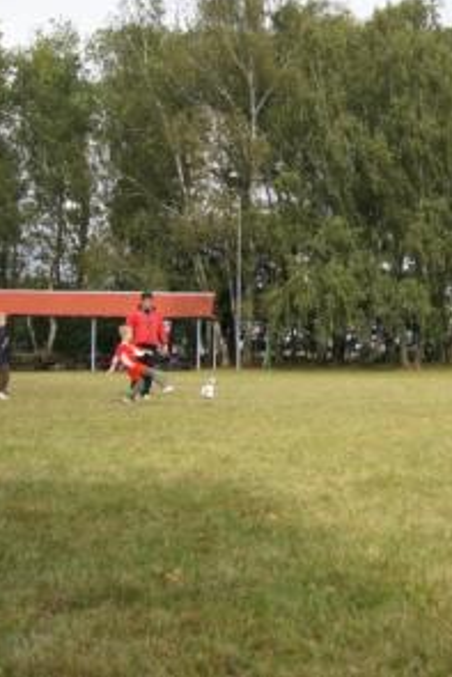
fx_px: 940
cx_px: 493
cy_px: 337
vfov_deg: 39.6
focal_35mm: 50
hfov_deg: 25.2
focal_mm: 22
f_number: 4
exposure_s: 1/2000
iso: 500
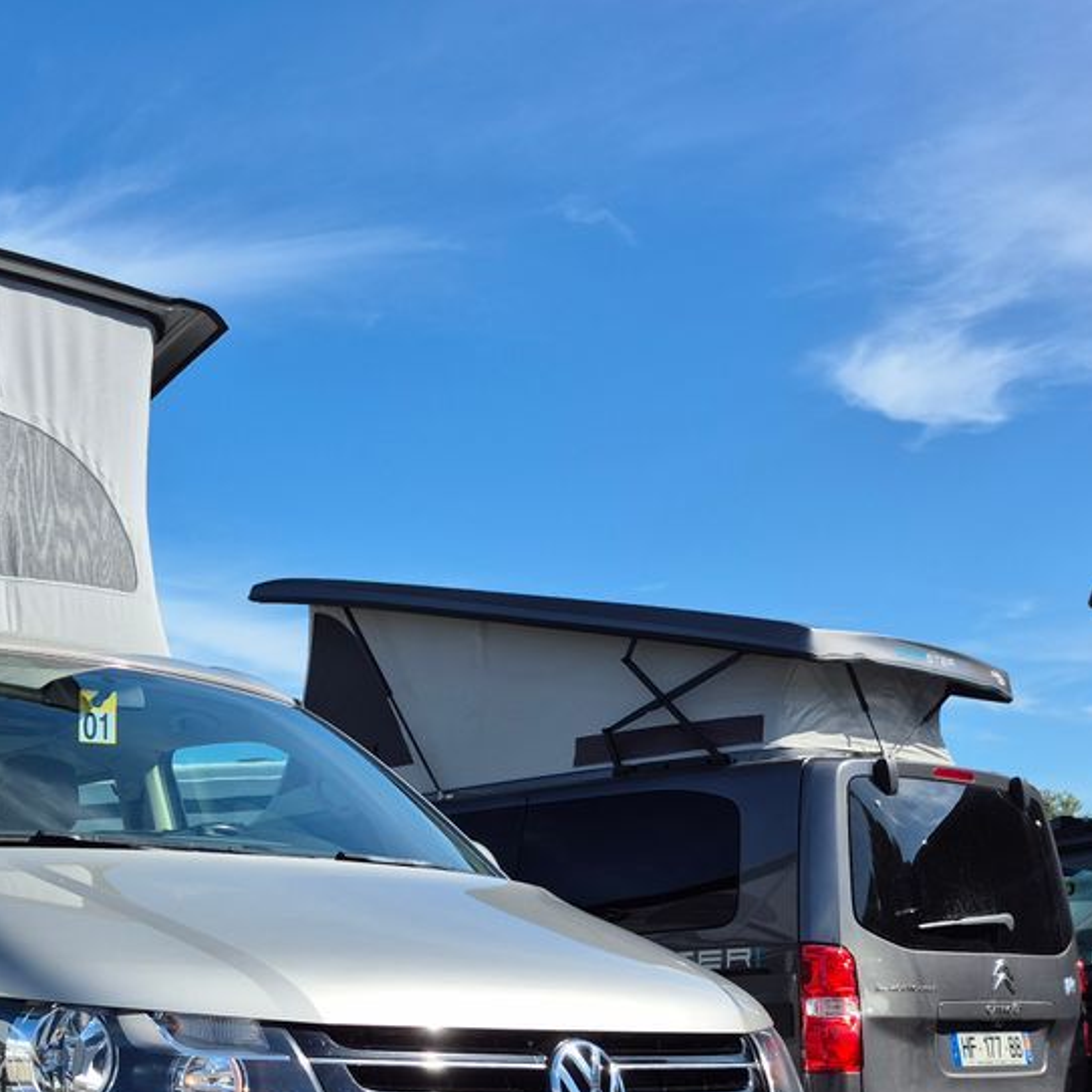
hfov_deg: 31.8
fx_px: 1713
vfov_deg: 34.1
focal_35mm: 48
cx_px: -73
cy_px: 895
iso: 25
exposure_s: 1/1544
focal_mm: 5.4
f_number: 1.8
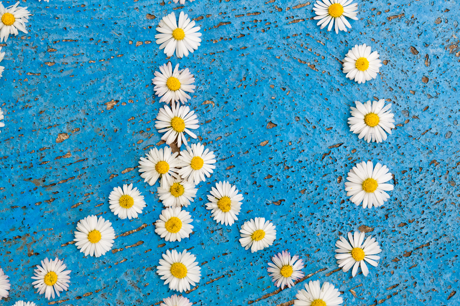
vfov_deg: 16.4
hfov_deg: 24.4
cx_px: 179
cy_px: 155
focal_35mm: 83
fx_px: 1060
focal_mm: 32
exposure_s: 1/250
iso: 160
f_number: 6.3
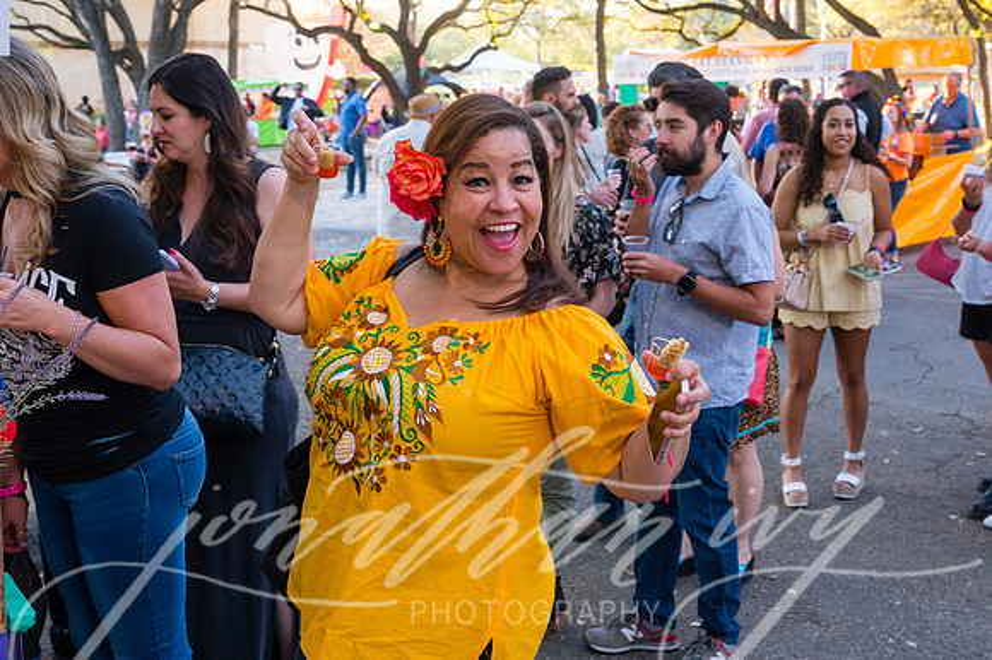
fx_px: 1251
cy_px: 258
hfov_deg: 43.3
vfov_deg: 29.5
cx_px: 496
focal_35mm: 45
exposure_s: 1/250
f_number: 5.6
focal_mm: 32.5
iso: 1250
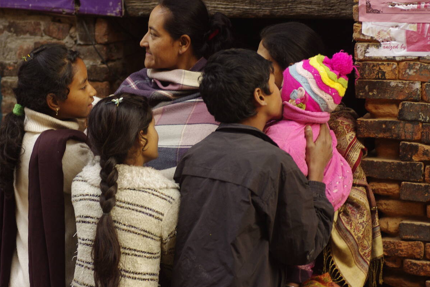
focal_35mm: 136
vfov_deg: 10.1
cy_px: 144
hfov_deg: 15.1
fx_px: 1624
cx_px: 216
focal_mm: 90
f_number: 4
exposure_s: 1/100
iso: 800
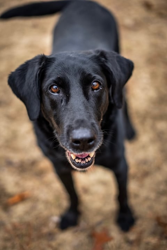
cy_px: 125
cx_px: 84
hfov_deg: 27.0
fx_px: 347
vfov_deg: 39.6
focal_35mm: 50
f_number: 2
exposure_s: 1/640
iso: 400
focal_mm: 50
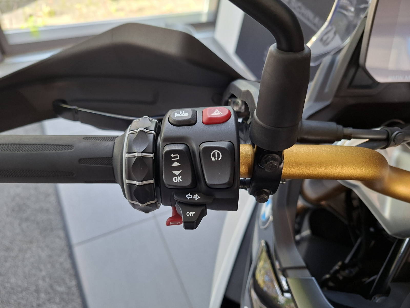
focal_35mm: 23
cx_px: 205
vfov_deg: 58.9
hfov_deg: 73.9
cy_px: 154
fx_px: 272
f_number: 1.8
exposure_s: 1/100
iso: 160
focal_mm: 5.54
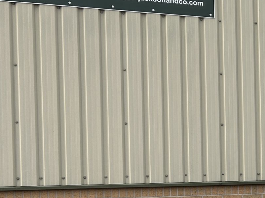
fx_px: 635
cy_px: 165
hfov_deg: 20.2
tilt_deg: -1.5
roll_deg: +0.0
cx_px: 400
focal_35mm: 83
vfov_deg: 17.6
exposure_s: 1/1100
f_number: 1.5
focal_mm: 5.7
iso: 50
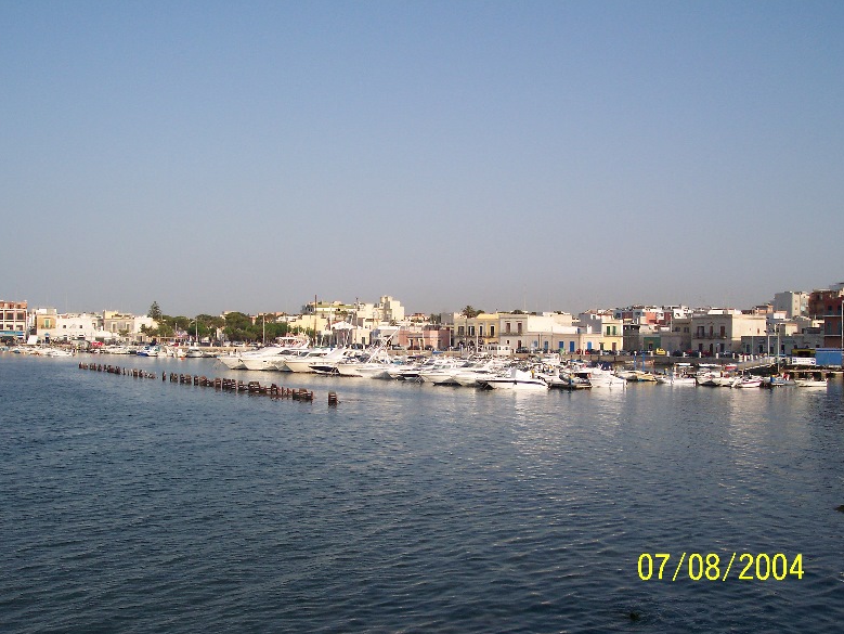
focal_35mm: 39
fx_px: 951
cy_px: 323
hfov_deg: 47.8
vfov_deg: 36.8
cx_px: 415
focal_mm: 8
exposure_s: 1/700
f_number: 4.8
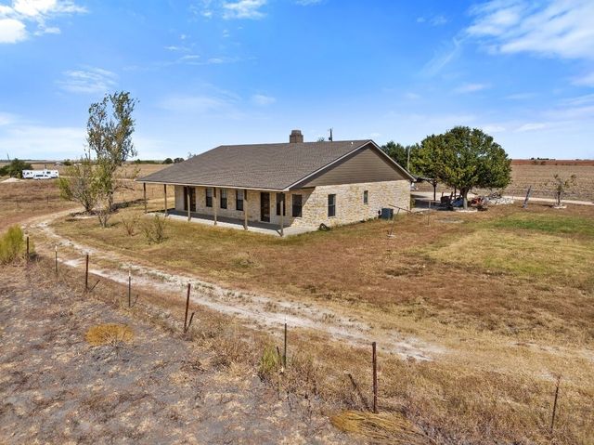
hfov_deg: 71.6
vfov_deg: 56.8
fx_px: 412
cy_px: 222
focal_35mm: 24
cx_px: 297
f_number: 2.8
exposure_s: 1/2000
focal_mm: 12.29
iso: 100
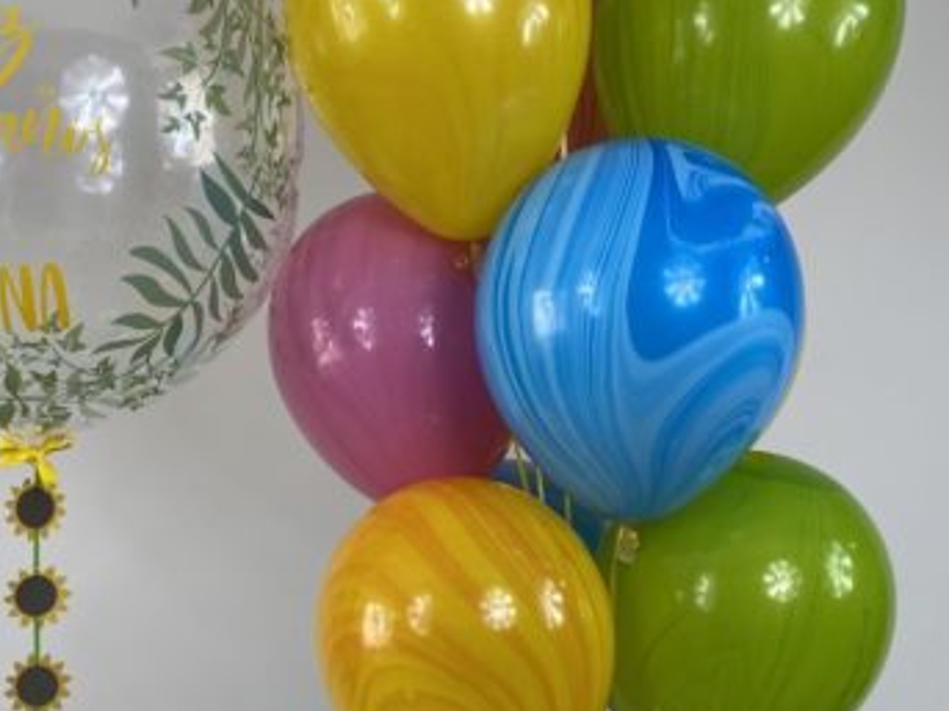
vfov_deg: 39.2
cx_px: 325
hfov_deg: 50.5
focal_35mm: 36
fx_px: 987
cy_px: 468
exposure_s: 1/172
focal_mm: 4.25
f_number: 1.8
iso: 32
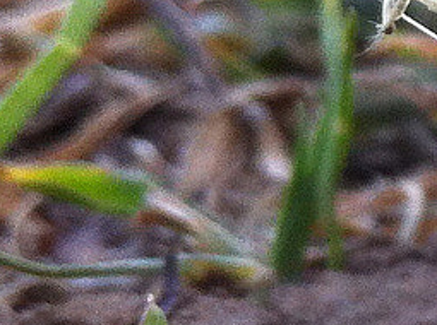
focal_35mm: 220
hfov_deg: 8.0
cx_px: 1210
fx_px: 2771
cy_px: 180
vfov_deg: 6.7
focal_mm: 3.85
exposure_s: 1/120
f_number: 2.8
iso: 125
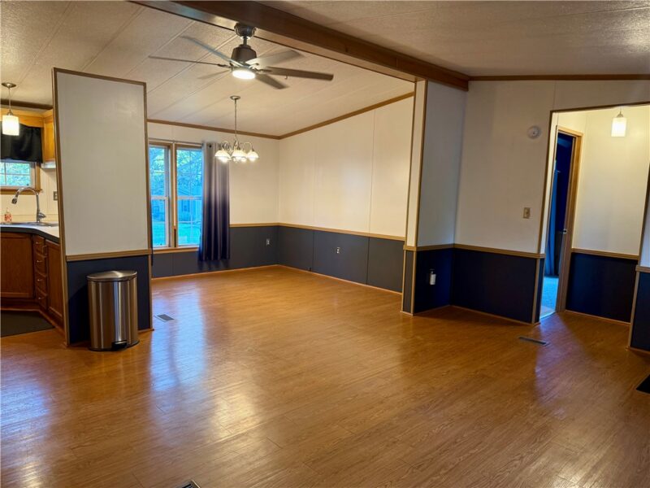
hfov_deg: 71.6
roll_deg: -1.8
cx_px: 325
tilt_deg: -7.5
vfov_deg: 56.8
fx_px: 451
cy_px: 244
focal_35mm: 24
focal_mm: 6.76
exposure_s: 1/60
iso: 160
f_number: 1.78
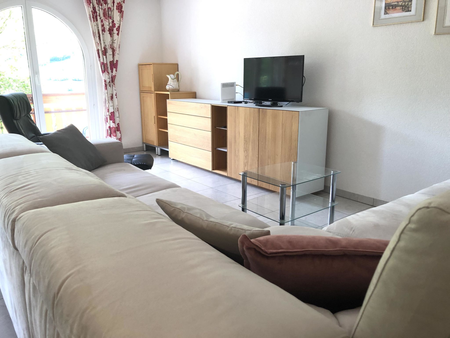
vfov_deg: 49.7
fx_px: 364
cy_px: 169
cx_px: 225
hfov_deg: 63.4
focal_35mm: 28
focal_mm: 3.99
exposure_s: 1/33
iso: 25
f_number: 1.8
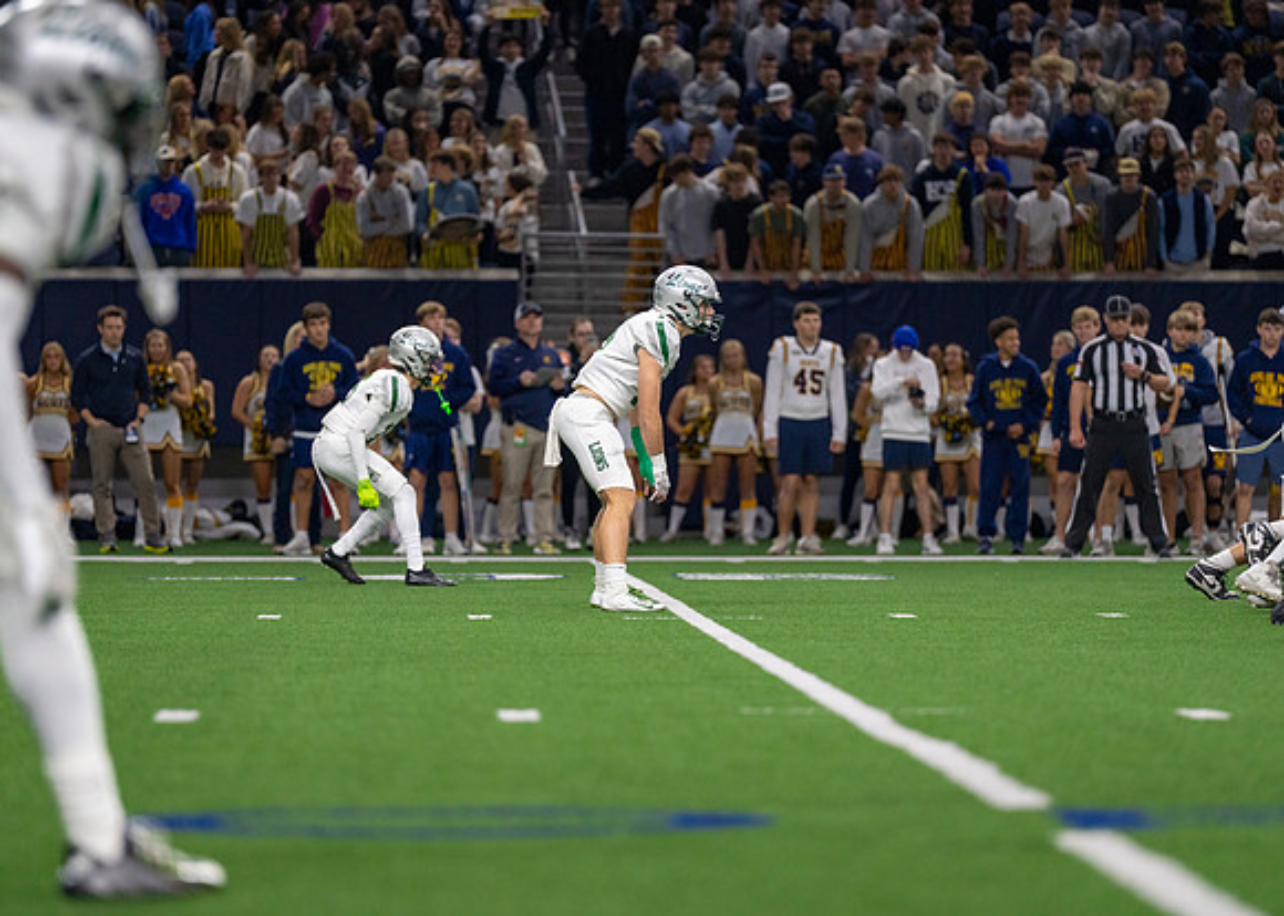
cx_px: 642
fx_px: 7640
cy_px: 458
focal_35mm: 210
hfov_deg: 9.6
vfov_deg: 6.9
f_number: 2.8
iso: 2000
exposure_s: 1/1250
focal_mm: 200
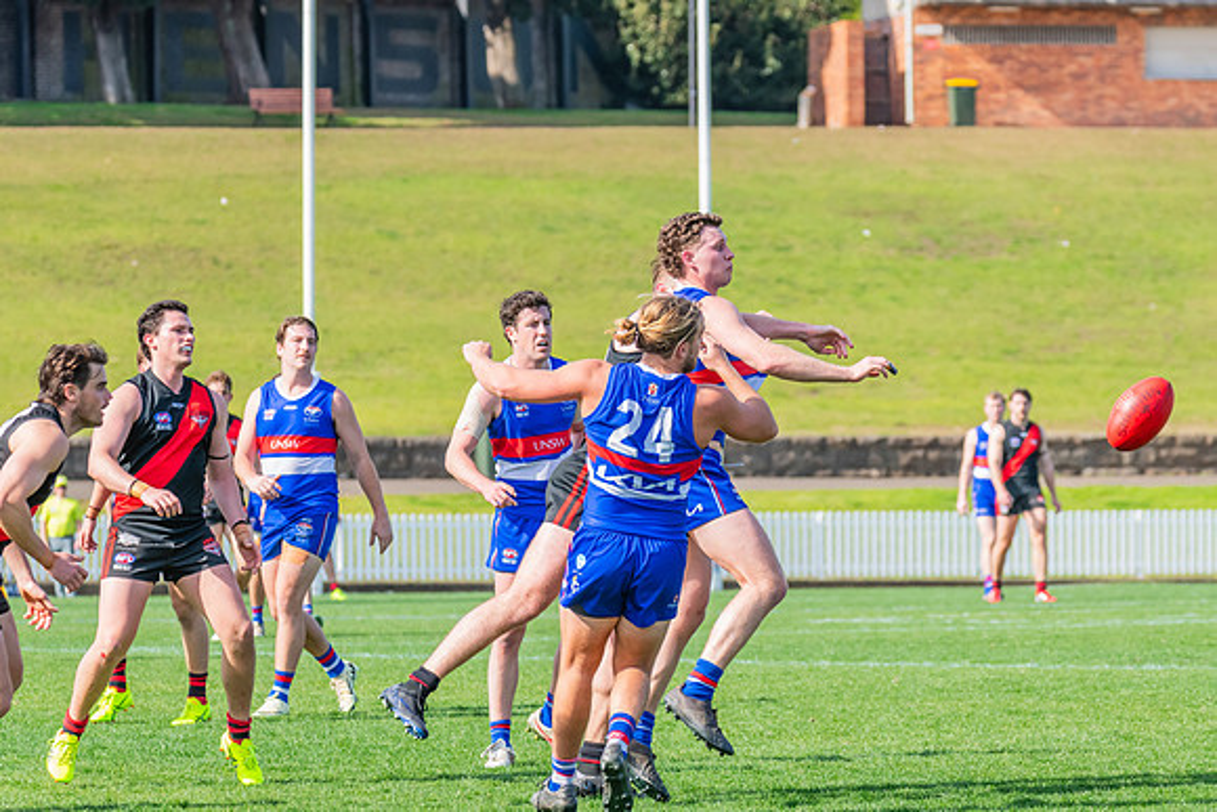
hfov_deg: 7.7
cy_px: 332
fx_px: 8984
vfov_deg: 5.2
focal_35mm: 266
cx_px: 719
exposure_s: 1/1250
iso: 800
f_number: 8
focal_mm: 220
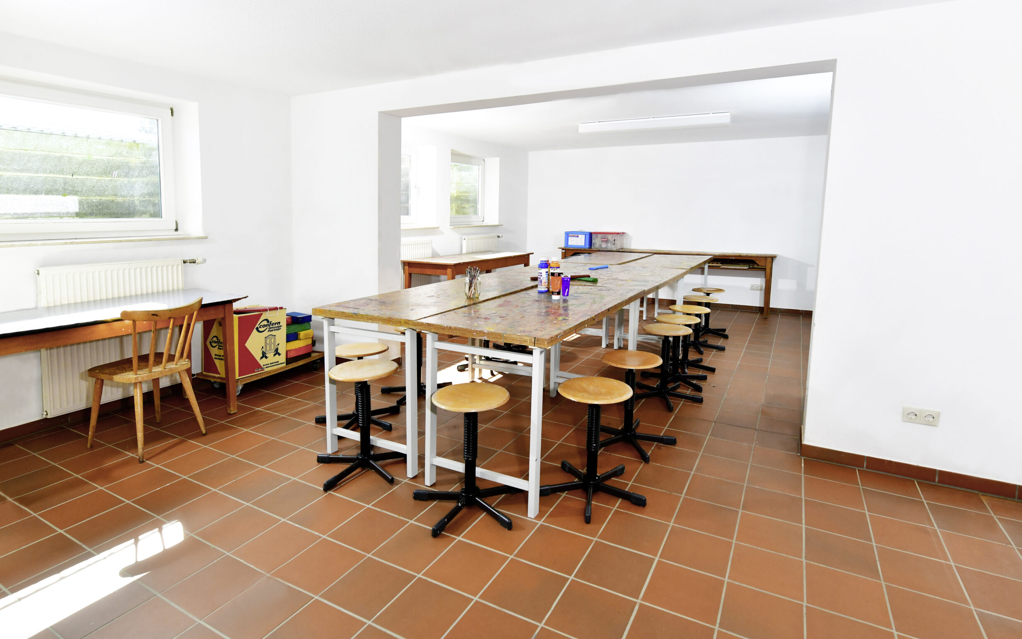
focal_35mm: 18
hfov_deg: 91.0
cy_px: 299
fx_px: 501
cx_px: 530
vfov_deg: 64.9
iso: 1600
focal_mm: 17
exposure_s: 1/200
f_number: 8
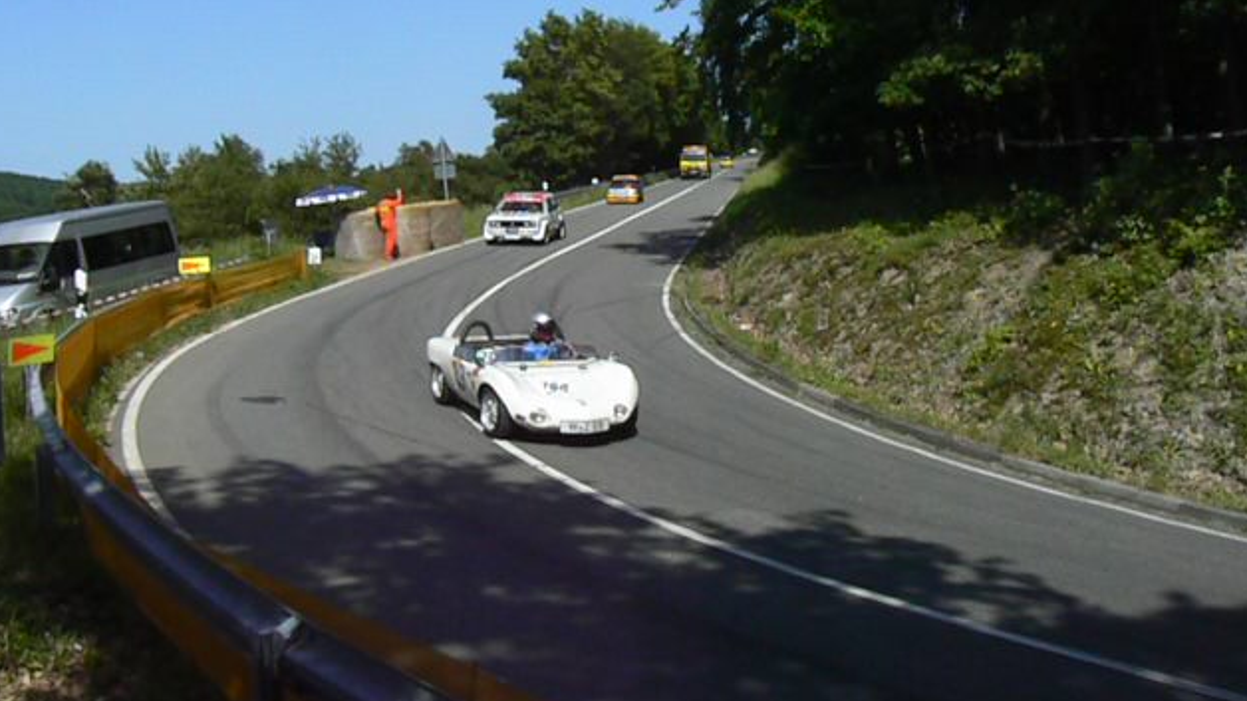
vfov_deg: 29.7
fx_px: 1322
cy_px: 302
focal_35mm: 40
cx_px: 624
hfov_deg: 50.5
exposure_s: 1/1300
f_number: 8
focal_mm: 6
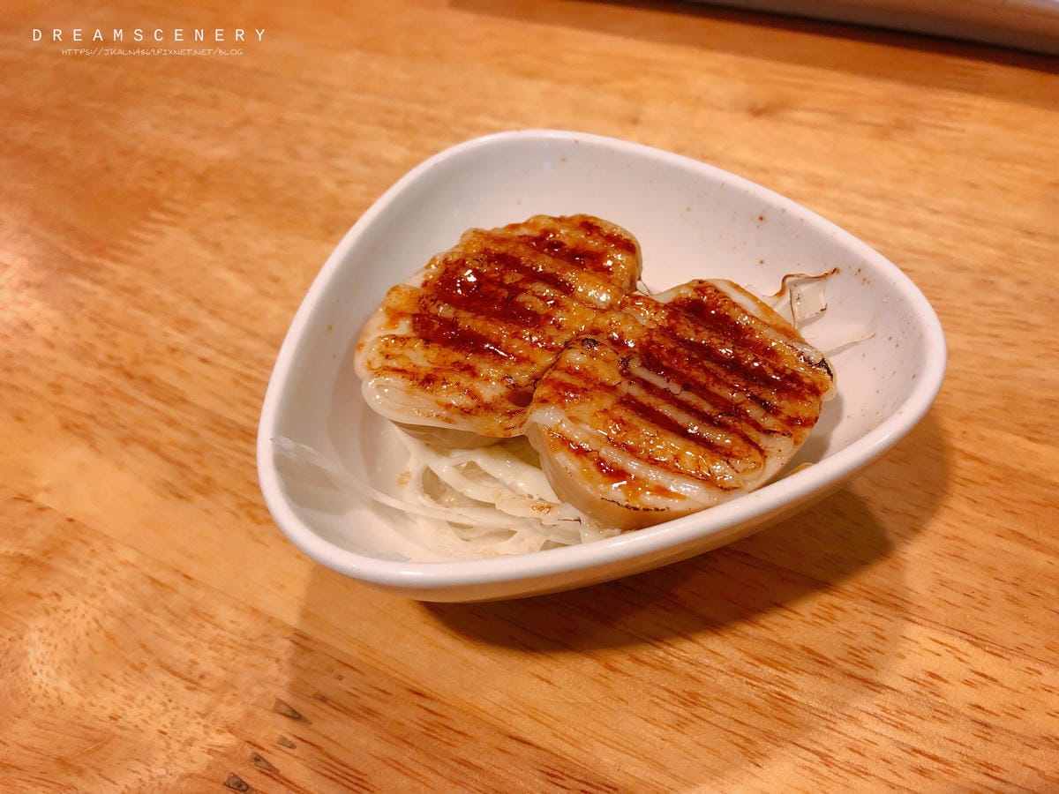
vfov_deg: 49.7
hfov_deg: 63.4
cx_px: 530
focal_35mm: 28
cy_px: 397
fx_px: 857
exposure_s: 1/15
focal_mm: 3.99
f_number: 1.8
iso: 50
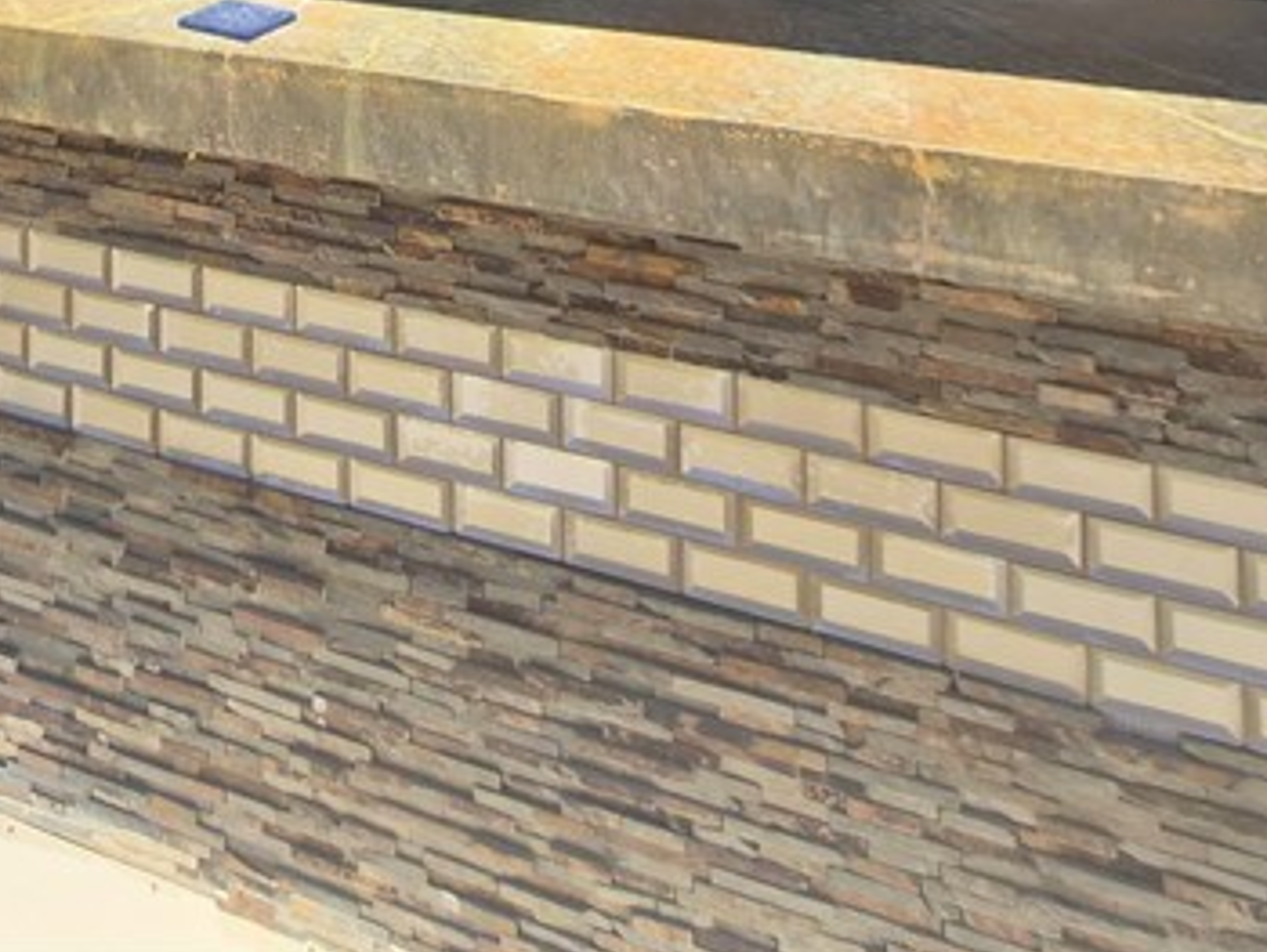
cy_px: -431
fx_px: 1392
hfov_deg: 45.9
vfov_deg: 27.6
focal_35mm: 38
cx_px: 221
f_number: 2.2
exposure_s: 1/872
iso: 25
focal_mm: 1.7
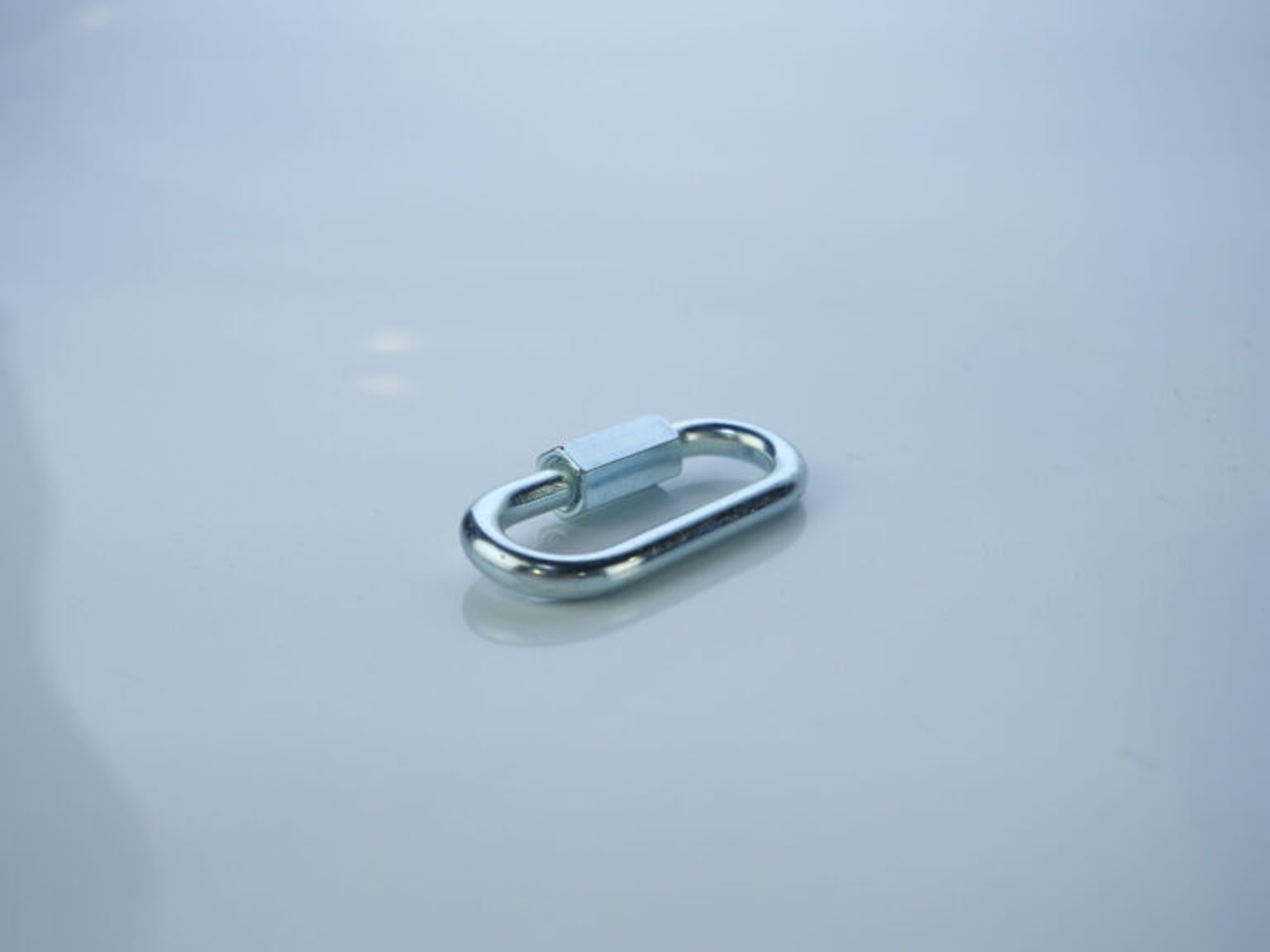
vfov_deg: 32.9
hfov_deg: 42.9
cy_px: 476
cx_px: 635
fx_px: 1614
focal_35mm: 44
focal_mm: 22
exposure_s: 1/160
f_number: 4
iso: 200
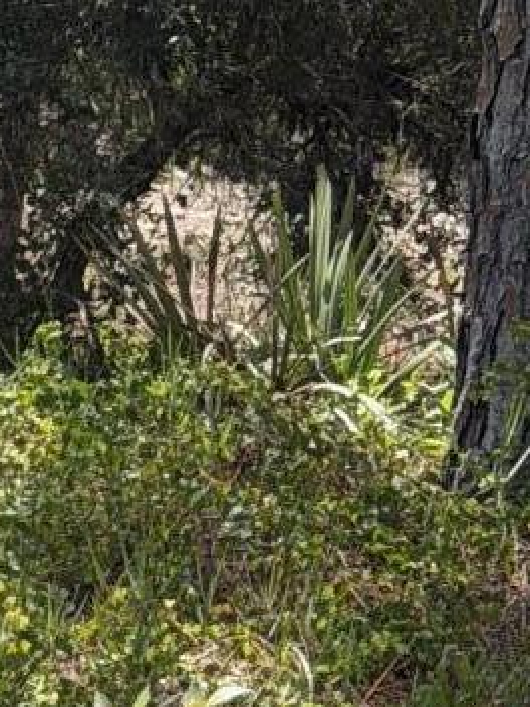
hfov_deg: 5.2
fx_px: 5573
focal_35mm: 273
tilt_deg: -5.6
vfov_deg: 7.2
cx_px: -919
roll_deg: -4.0
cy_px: 173
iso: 100
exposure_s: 1/2273
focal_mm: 6.76
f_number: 1.78
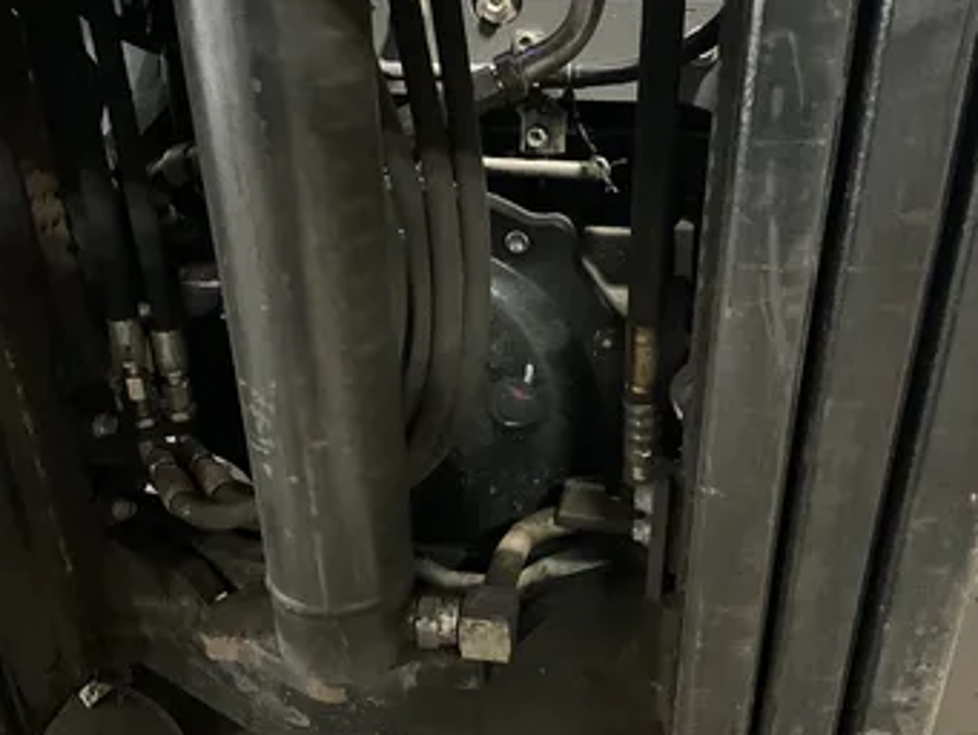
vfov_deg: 41.8
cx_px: 525
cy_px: 370
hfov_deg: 53.9
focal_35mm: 34
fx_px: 961
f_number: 1.8
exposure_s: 1/15
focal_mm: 3
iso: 800
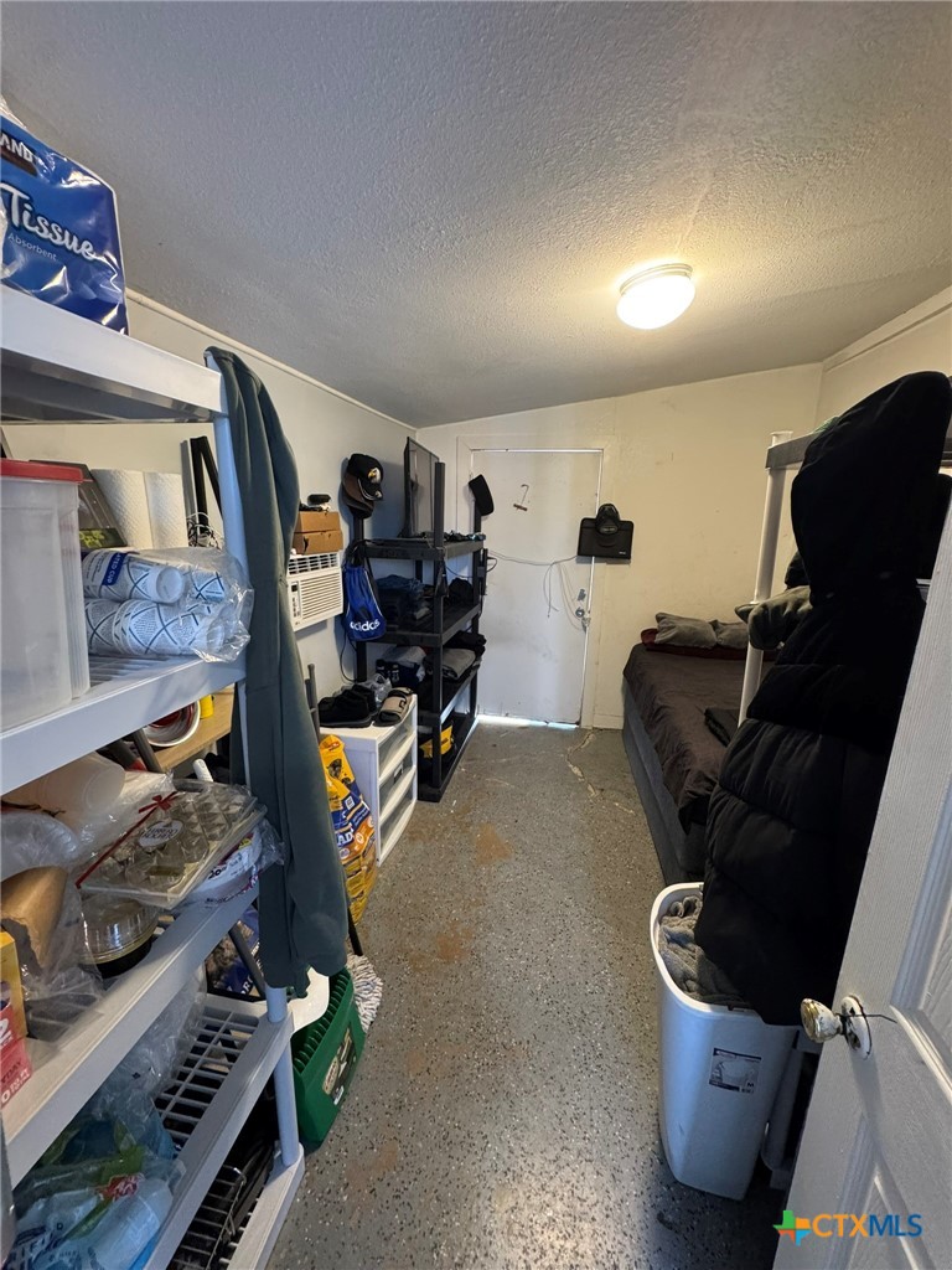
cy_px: 635
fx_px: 513
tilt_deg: -13.1
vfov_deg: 102.1
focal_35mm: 14
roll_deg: -0.4
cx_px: 476
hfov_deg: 85.7
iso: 400
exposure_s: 1/60
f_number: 2.2
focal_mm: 2.22
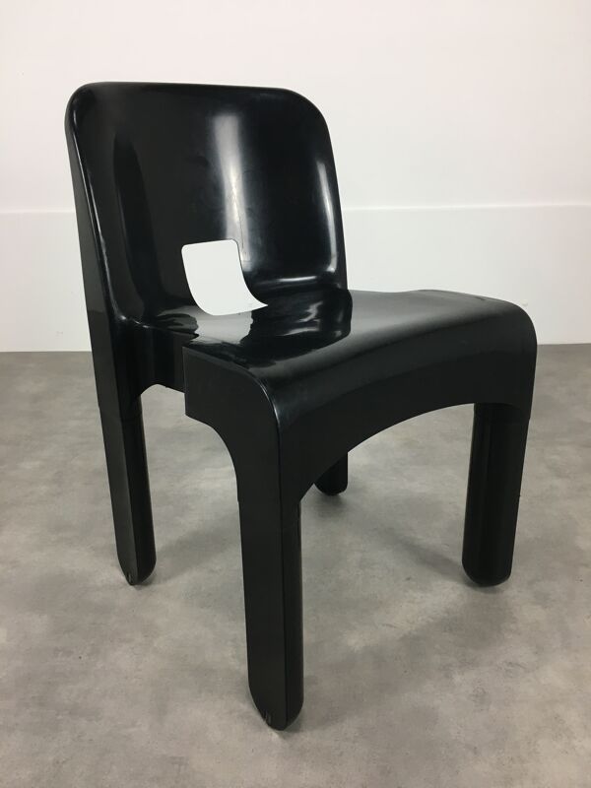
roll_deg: +0.6
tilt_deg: -21.9
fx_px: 660
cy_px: 394
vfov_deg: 61.7
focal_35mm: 29
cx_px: 296
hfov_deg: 48.2
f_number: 2.2
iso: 50
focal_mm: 4.15
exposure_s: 1/33
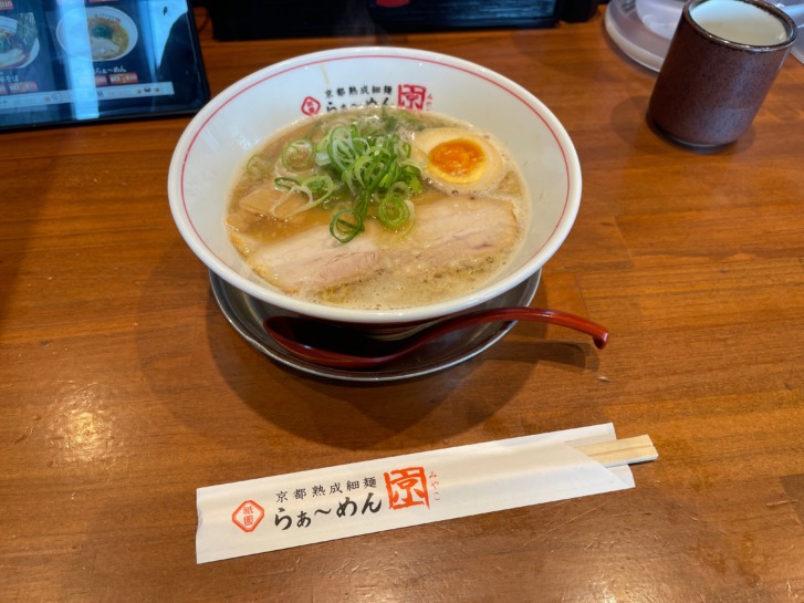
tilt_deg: -51.6
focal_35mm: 26
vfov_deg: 53.0
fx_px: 604
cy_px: 302
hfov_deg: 67.3
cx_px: 402
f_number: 1.6
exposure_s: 1/120
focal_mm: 4.2
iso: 64
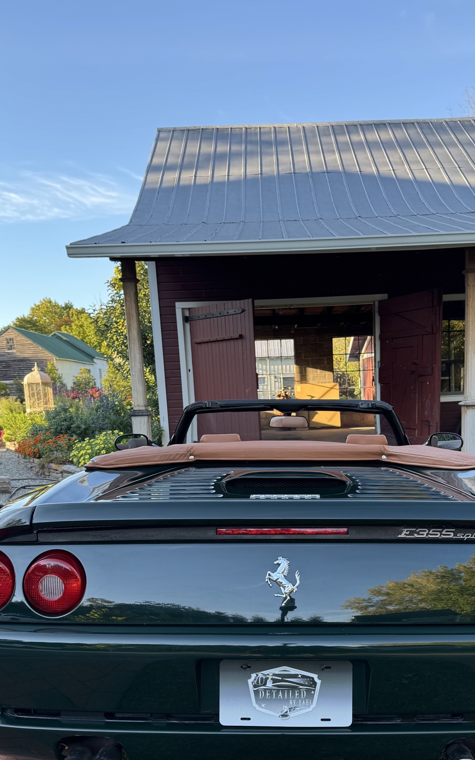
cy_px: 489
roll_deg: +2.9
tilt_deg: -8.4
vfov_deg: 57.2
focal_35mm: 33
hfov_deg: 38.2
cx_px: 286
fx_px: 684
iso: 80
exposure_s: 1/428
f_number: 1.78
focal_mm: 6.76
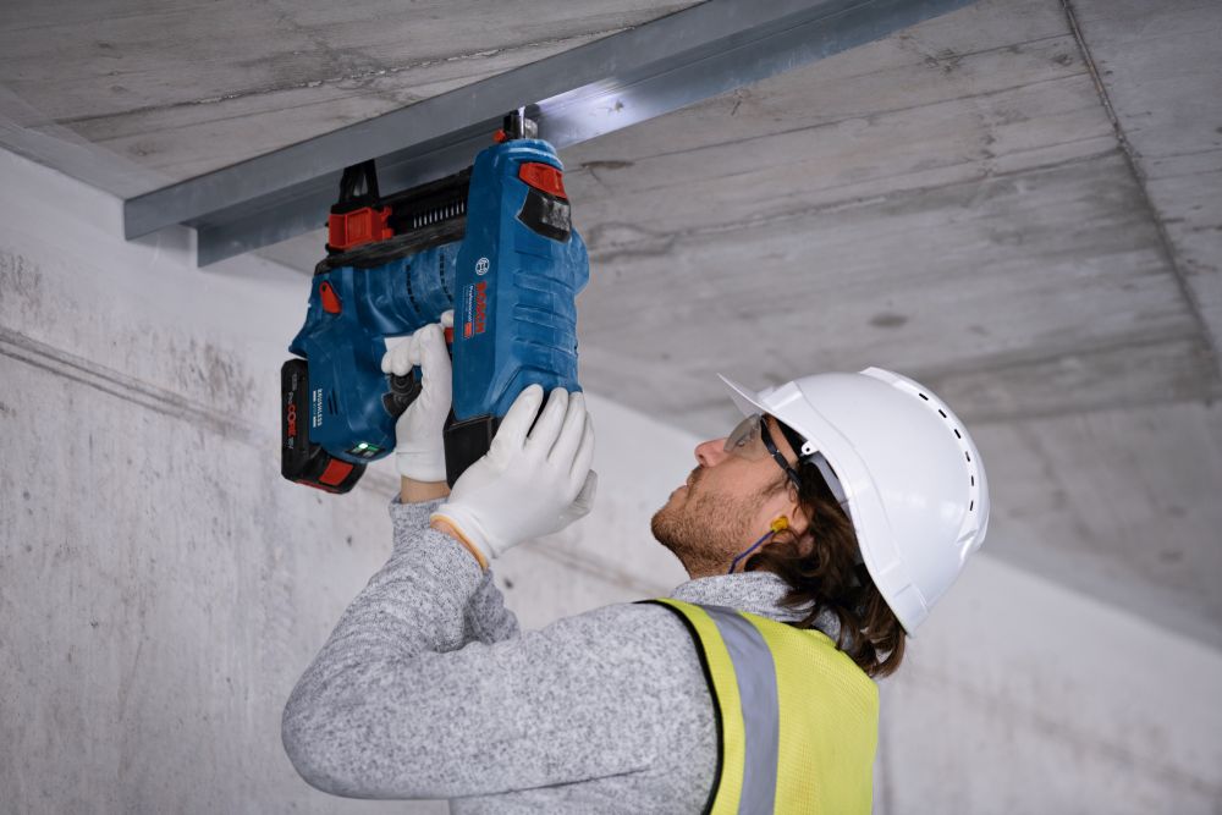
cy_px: 408
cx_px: 611
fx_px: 6110
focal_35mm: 180
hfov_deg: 11.4
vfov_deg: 7.6
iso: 400
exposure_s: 1/80
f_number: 2.8
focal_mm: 180
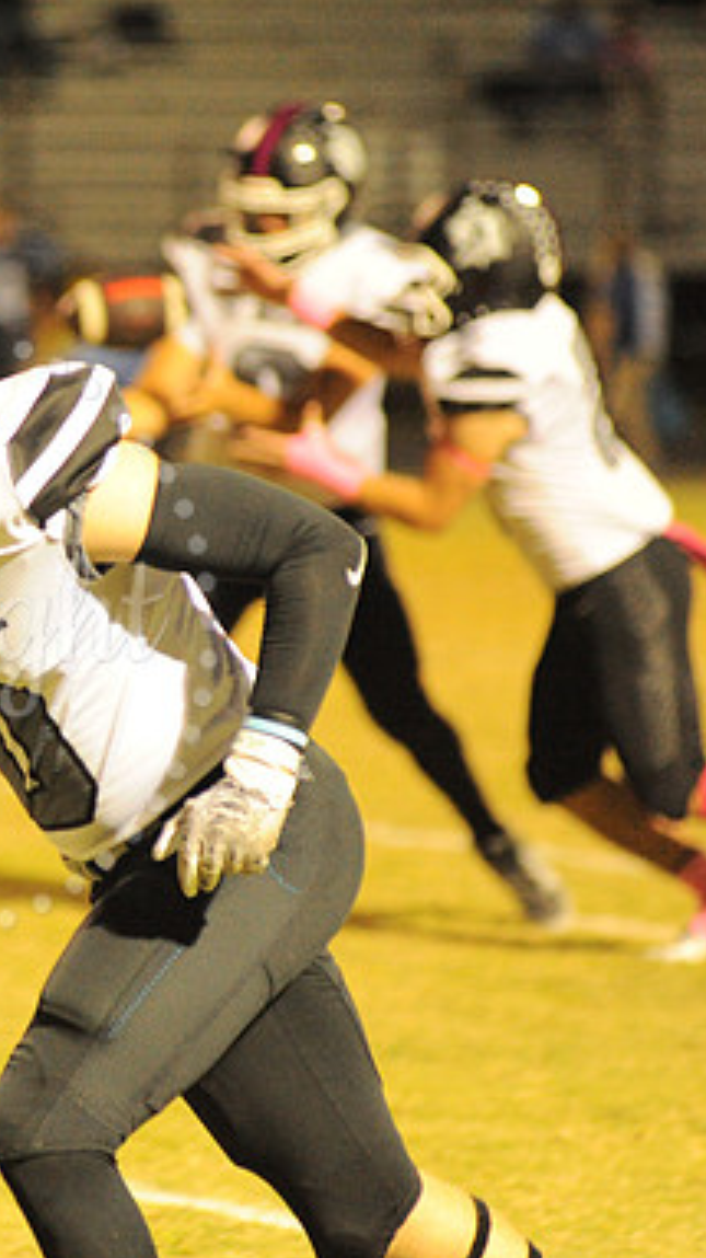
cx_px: -95
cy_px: 627
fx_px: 10566
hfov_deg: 3.8
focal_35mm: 317
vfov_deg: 6.8
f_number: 4
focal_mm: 200
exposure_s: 1/320
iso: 6400
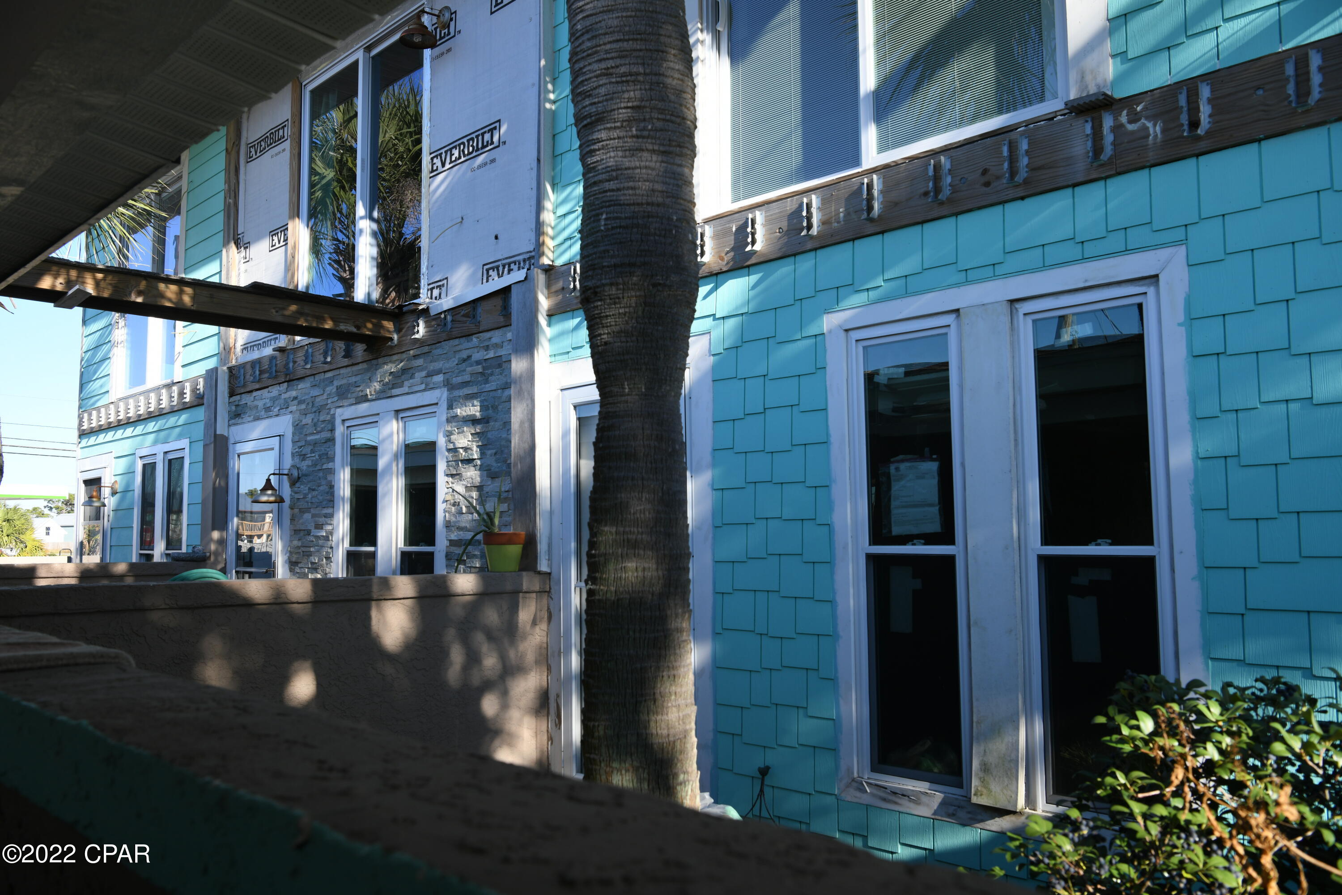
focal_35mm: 30
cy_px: 448
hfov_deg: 61.9
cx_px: 671
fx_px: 1118
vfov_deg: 43.6
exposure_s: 1/250
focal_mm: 30
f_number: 8
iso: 200
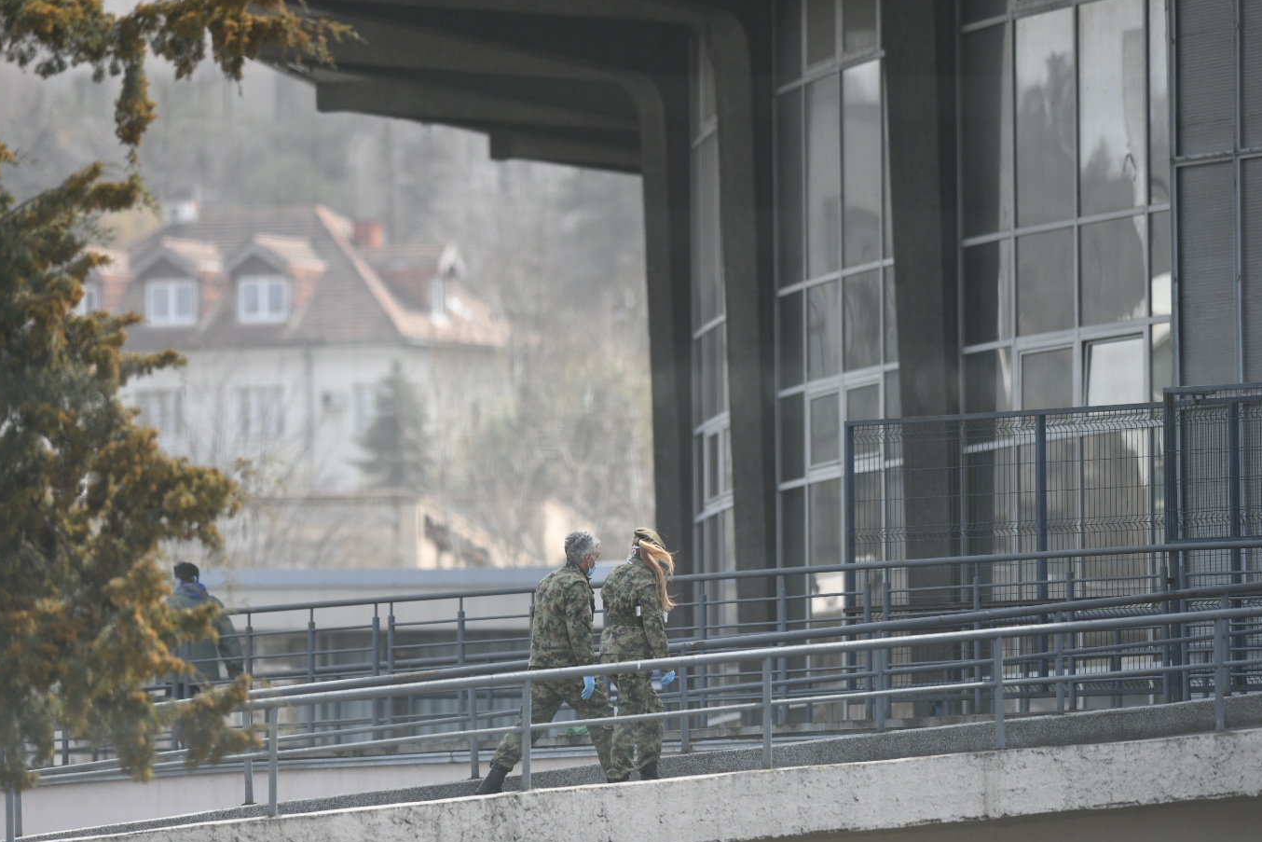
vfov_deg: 3.8
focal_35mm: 359
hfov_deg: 5.7
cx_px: 626
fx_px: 12585
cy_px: 381
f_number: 2.8
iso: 1000
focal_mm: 300
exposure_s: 1/8000
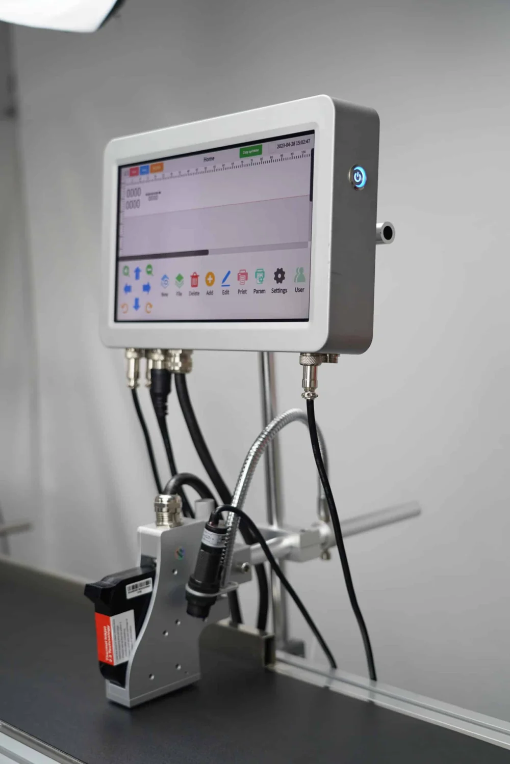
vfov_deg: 40.3
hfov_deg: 27.5
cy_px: 382
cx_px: 255
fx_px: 1041
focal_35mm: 49
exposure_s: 1/50
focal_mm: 49
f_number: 4
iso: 400
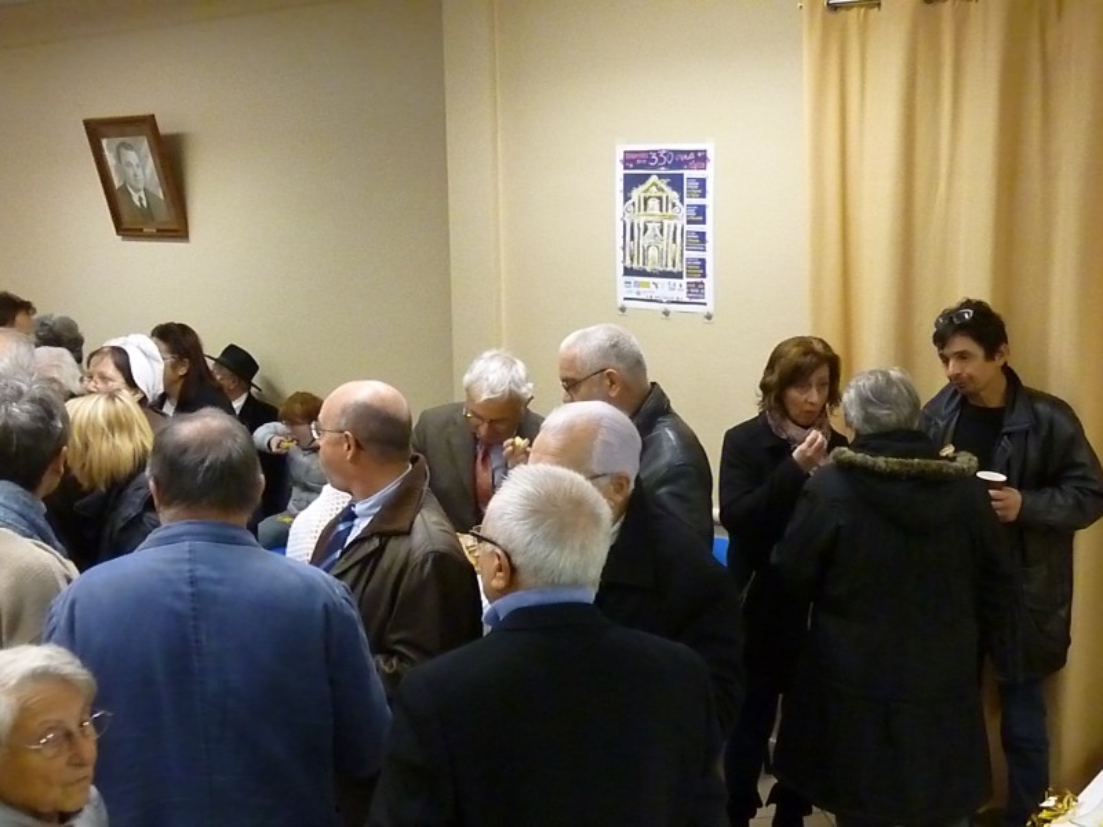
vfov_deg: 32.2
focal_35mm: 45
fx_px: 1434
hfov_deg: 42.1
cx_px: 552
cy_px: 414
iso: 1600
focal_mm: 8
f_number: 3.9
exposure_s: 1/60
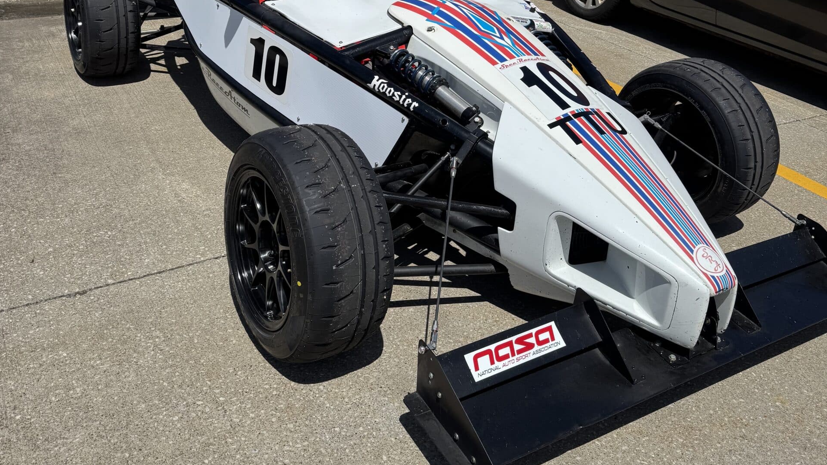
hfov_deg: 56.6
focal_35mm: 35
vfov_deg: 32.5
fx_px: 768
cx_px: 414
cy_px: 74
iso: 80
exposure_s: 1/9009
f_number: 1.78
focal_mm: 6.76
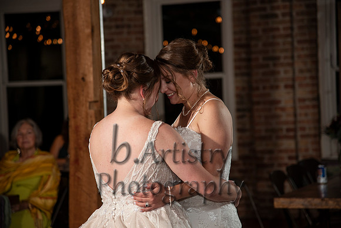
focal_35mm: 120
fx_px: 1137
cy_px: 114
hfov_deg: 17.1
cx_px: 170
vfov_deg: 11.4
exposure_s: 1/160
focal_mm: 120
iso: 640
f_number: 4
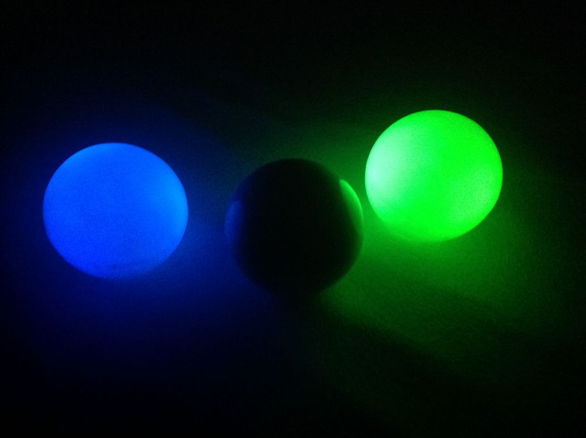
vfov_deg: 40.6
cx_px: 293
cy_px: 219
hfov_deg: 52.7
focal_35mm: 35
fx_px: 592
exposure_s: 1/15
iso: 800
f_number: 2.4
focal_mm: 4.28
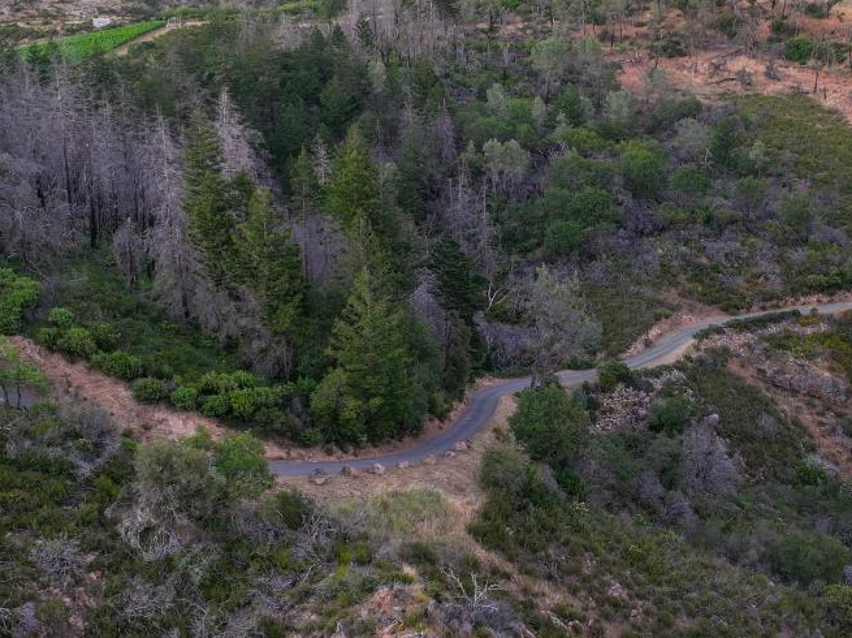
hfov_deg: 34.4
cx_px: 609
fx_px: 1352
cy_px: 347
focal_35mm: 55
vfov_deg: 26.5
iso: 100
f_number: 8
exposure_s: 1/1.25
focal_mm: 12.29
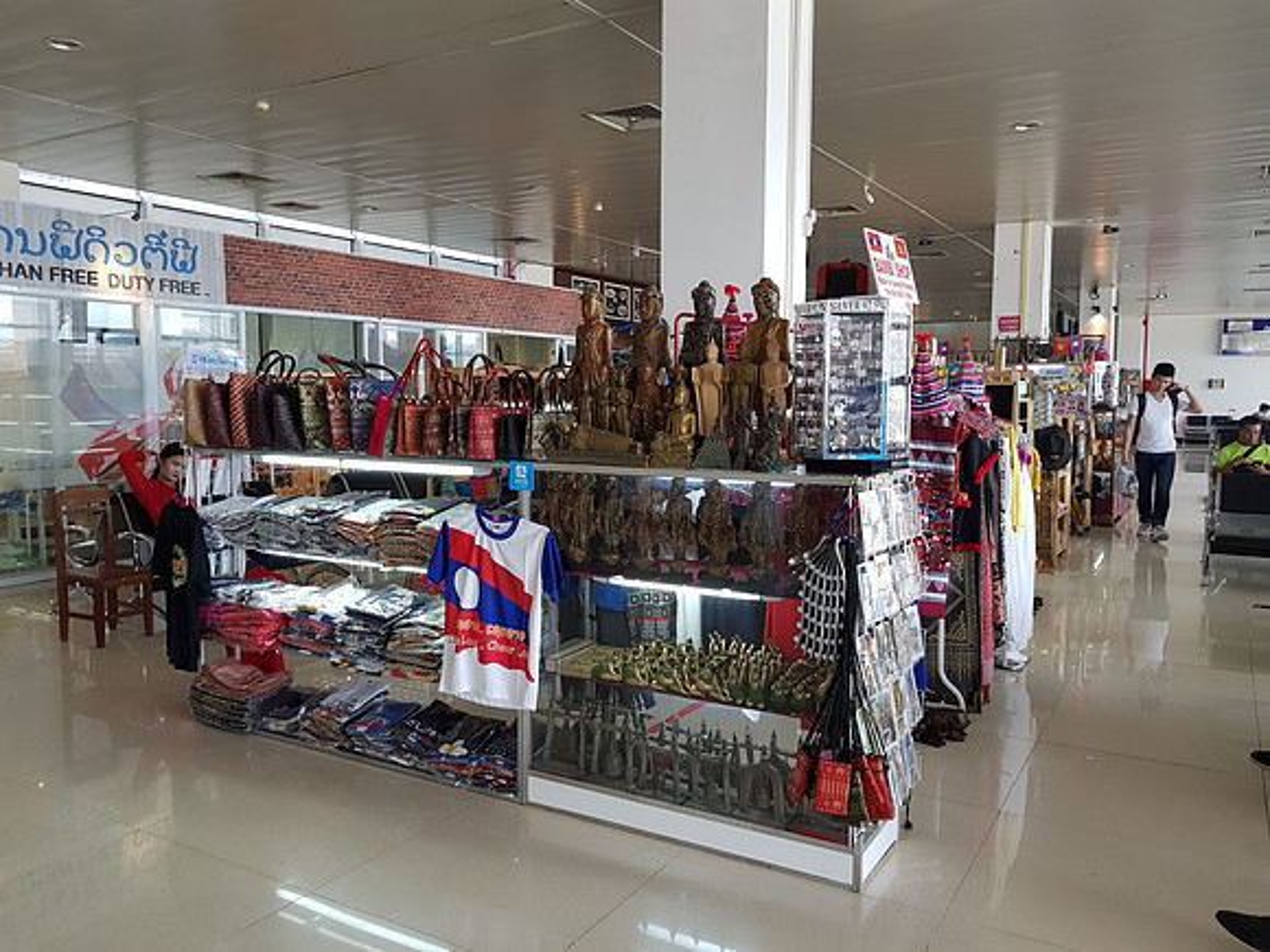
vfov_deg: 53.1
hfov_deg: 67.3
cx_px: 635
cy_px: 476
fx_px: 954
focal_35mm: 26
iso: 80
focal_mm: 4.2
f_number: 1.7
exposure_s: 1/100
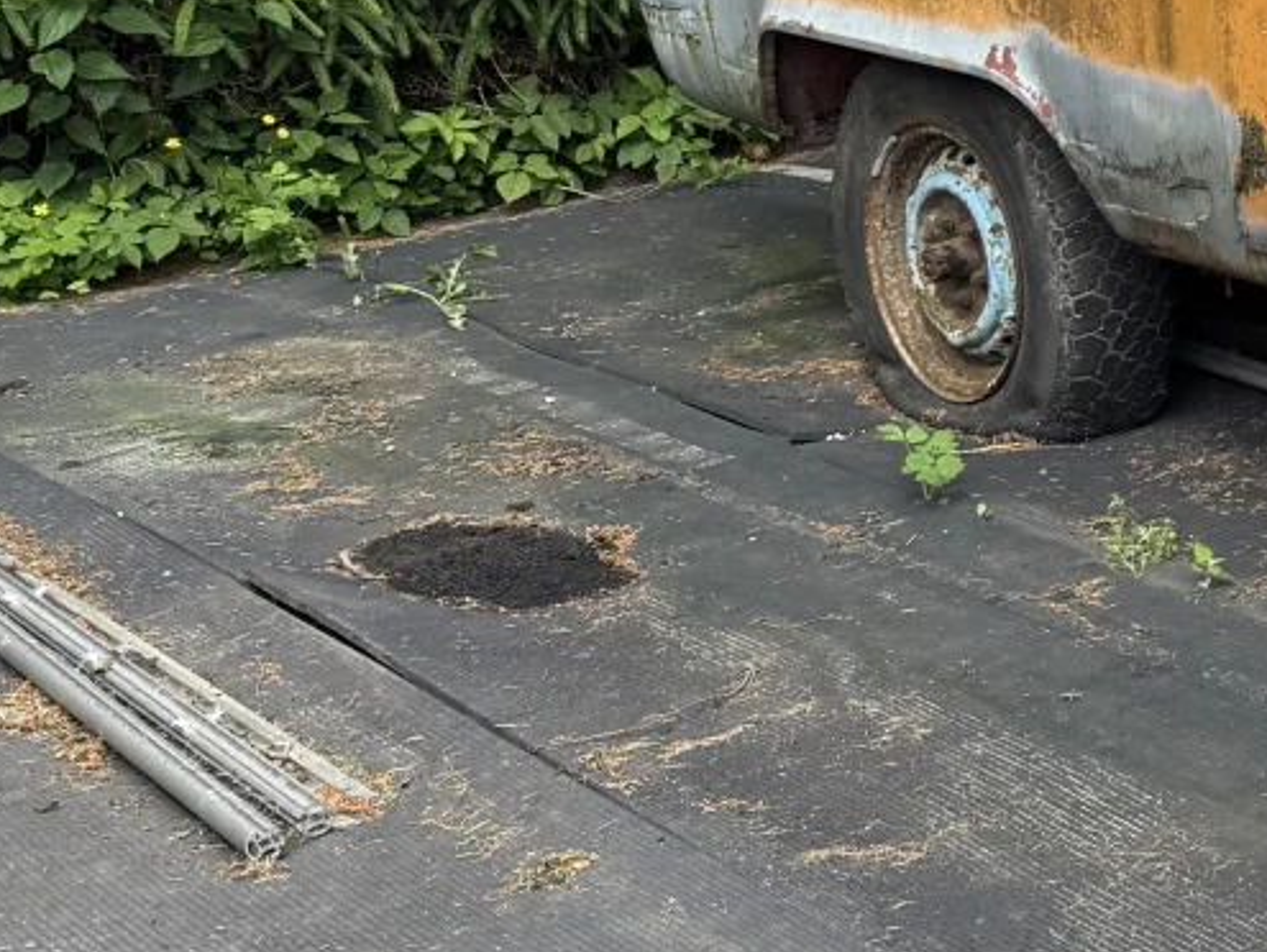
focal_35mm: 93
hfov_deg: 17.6
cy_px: -90
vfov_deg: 15.5
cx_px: 2196
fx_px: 3406
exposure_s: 1/1637
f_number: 1.78
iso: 80
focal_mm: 6.76
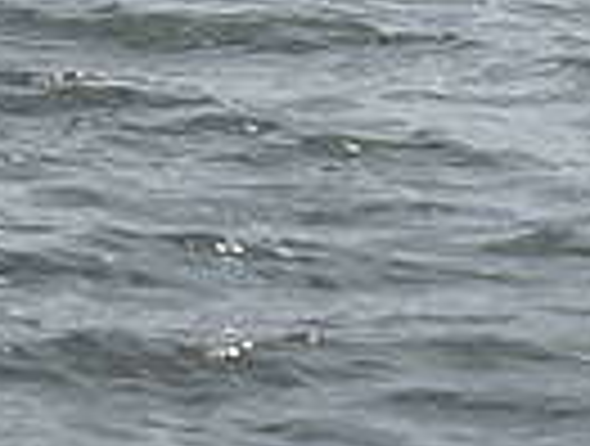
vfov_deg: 4.8
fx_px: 5076
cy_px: -829
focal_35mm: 297
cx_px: -241
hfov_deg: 6.6
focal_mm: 70
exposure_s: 1/3200
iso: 320
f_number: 6.3
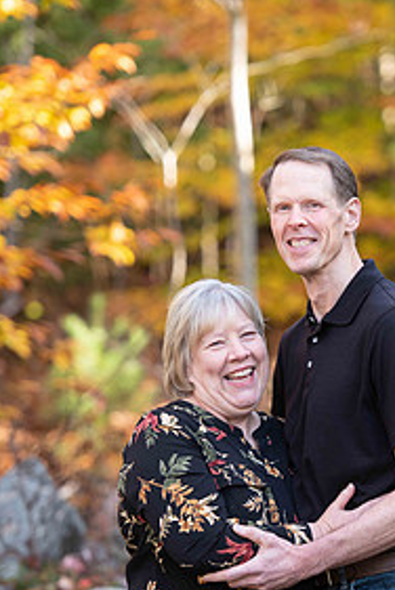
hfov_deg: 6.4
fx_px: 3546
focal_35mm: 216
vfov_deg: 9.5
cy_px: 349
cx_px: 296
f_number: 2.8
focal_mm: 135
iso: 400
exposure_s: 1/320
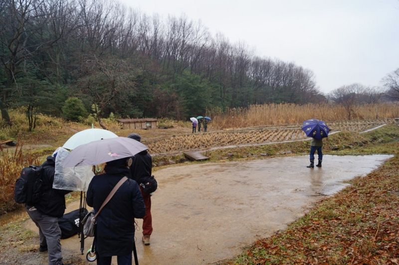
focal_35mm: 27
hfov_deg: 67.5
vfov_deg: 47.8
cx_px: 200
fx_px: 299
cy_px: 132
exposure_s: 1/80
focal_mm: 18
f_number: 6.3
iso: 100
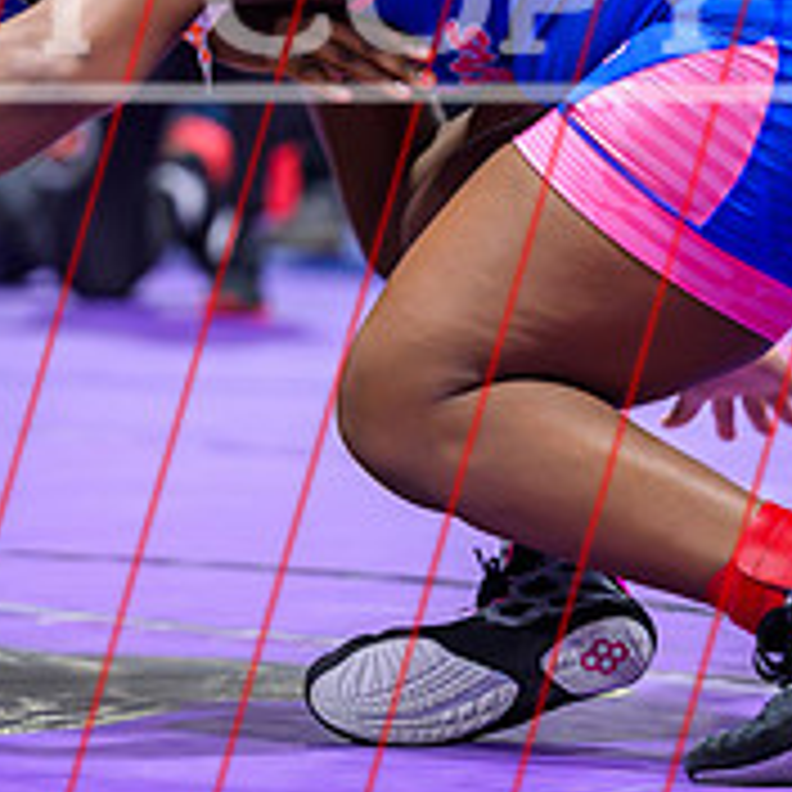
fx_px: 9112
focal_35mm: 352
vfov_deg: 5.0
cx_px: -146
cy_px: 152
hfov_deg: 5.0
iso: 4000
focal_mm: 104
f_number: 2.8
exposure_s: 1/640
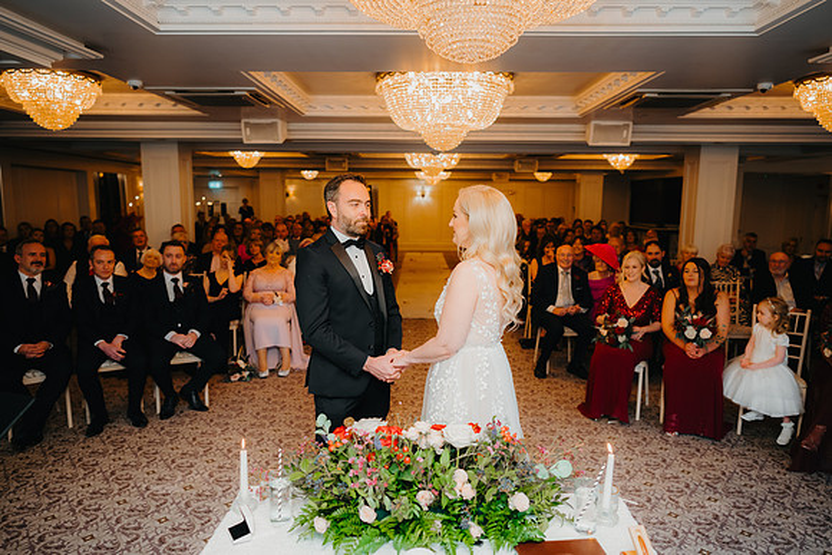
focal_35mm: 25
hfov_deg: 71.9
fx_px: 574
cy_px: 276
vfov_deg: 51.6
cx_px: 416
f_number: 2
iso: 400
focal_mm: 24
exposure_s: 1/200
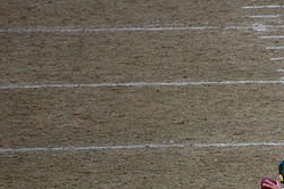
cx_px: 310
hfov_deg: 3.0
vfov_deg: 2.0
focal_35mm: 696
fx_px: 5483
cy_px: 184
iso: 800
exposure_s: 1/1250
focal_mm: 200
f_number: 5.6
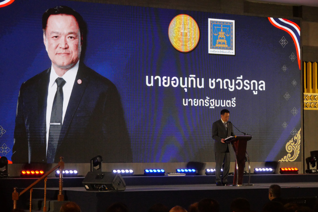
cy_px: 106
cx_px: 159
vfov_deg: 11.1
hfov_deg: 16.5
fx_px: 1096
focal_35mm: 124
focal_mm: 60
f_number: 7.1
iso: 4000
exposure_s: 1/320
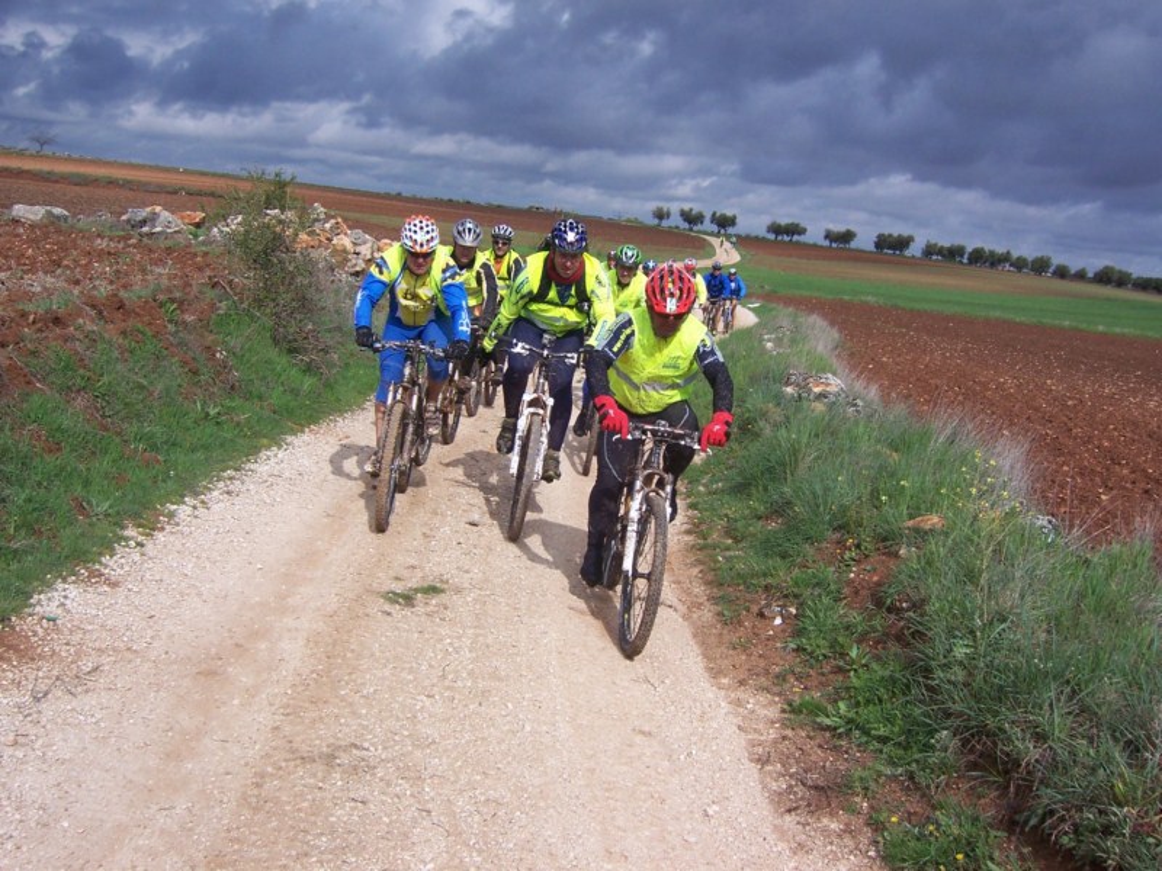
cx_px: 581
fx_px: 1208
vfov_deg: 39.7
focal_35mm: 36
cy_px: 436
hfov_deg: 51.4
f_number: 4.5
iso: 80
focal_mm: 6.2
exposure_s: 1/800
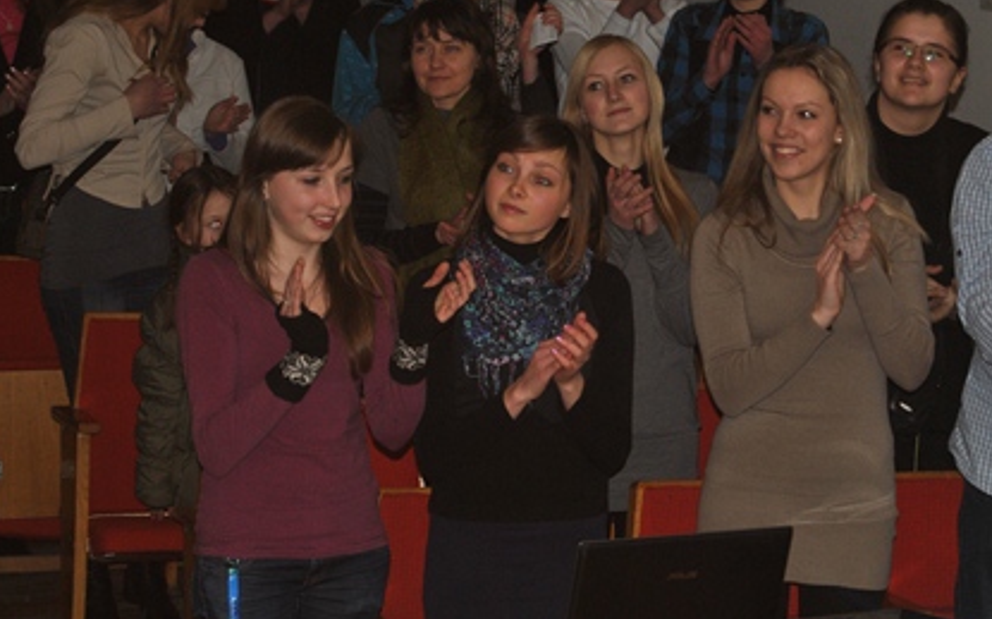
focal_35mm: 130
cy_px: 177
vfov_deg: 10.1
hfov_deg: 16.1
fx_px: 3507
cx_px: 667
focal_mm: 55
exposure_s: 1/60
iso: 200
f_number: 5.6
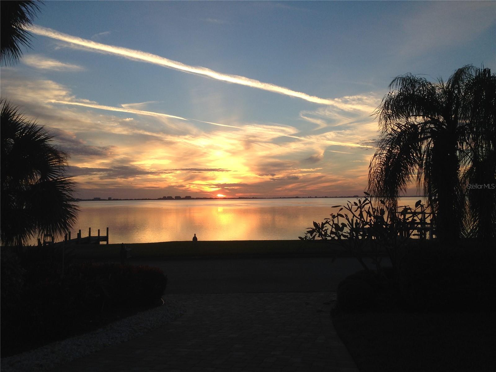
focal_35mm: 33
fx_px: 473
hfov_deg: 55.4
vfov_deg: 42.9
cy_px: 186
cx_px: 248
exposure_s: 1/516
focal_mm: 4.12
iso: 50
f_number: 2.4
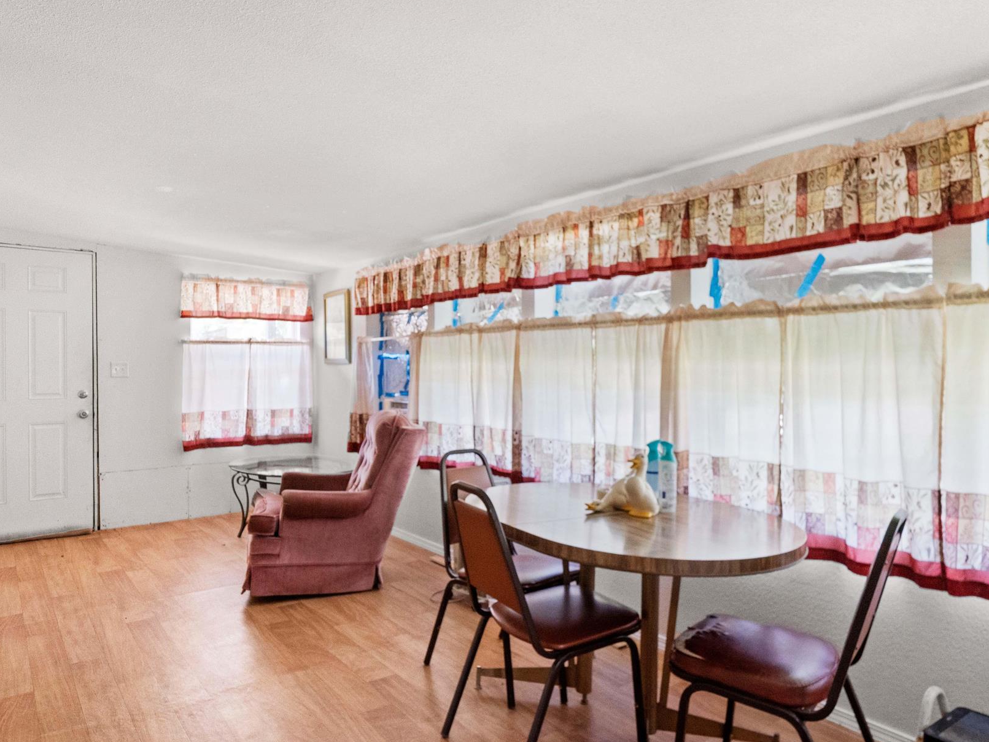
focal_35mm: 22
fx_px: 629
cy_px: 385
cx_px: 499
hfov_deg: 76.4
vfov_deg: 61.1
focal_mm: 12
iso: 1250
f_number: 5.6
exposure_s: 1/10
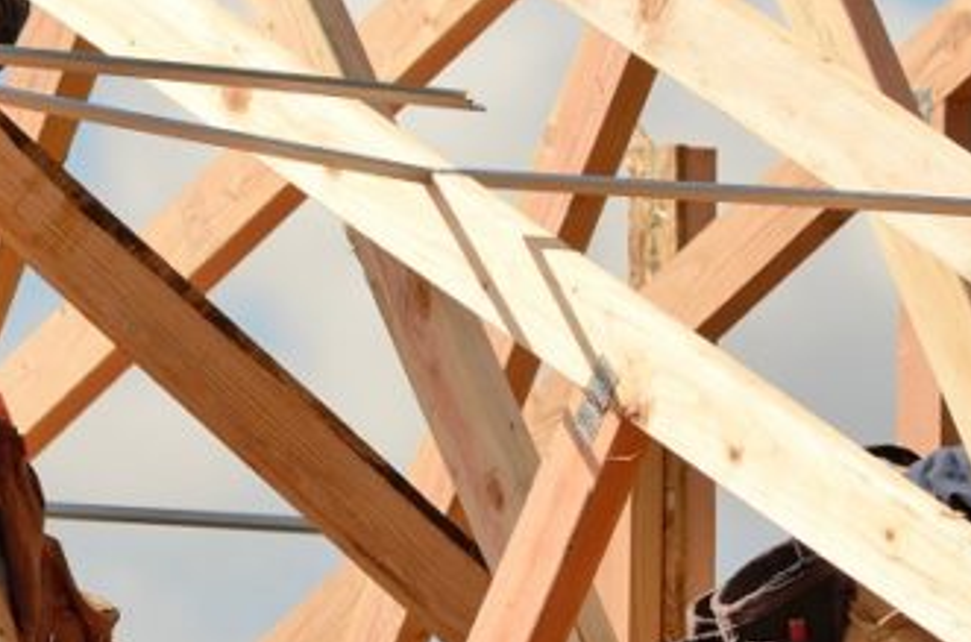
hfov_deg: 2.2
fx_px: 24943
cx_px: 510
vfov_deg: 1.5
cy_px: 284
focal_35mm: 927
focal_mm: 200
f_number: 7.1
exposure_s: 1/500
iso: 100
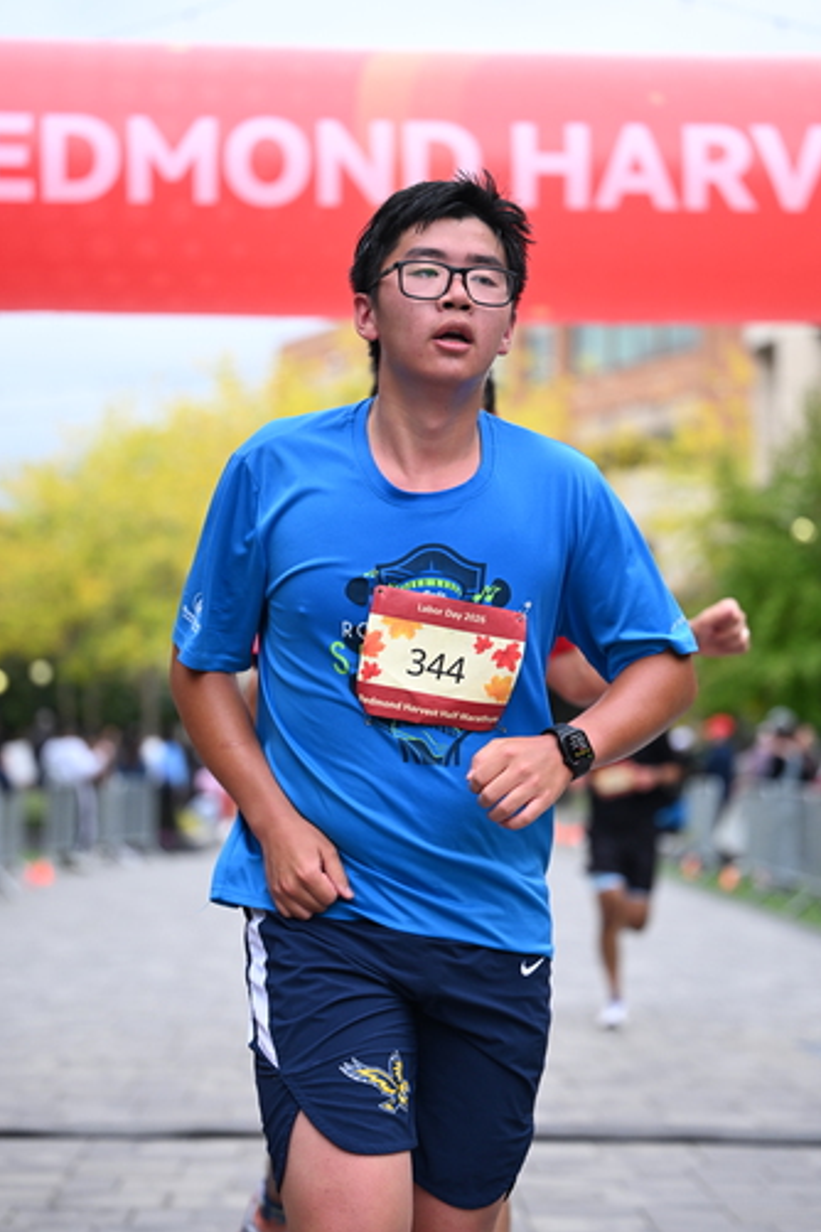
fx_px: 3079
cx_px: 402
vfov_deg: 22.6
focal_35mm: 90
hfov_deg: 15.2
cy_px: 595
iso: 640
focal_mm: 82
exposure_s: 1/2000
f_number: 2.8
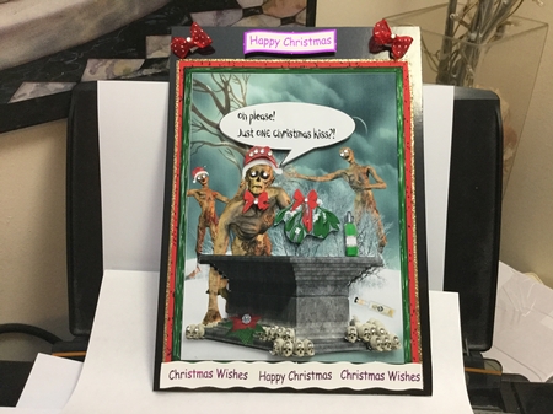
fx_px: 495
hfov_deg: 58.4
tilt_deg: -36.5
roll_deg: -1.4
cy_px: 207
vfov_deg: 45.4
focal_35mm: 31
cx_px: 276
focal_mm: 3.3
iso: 160
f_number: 2.4
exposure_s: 1/33
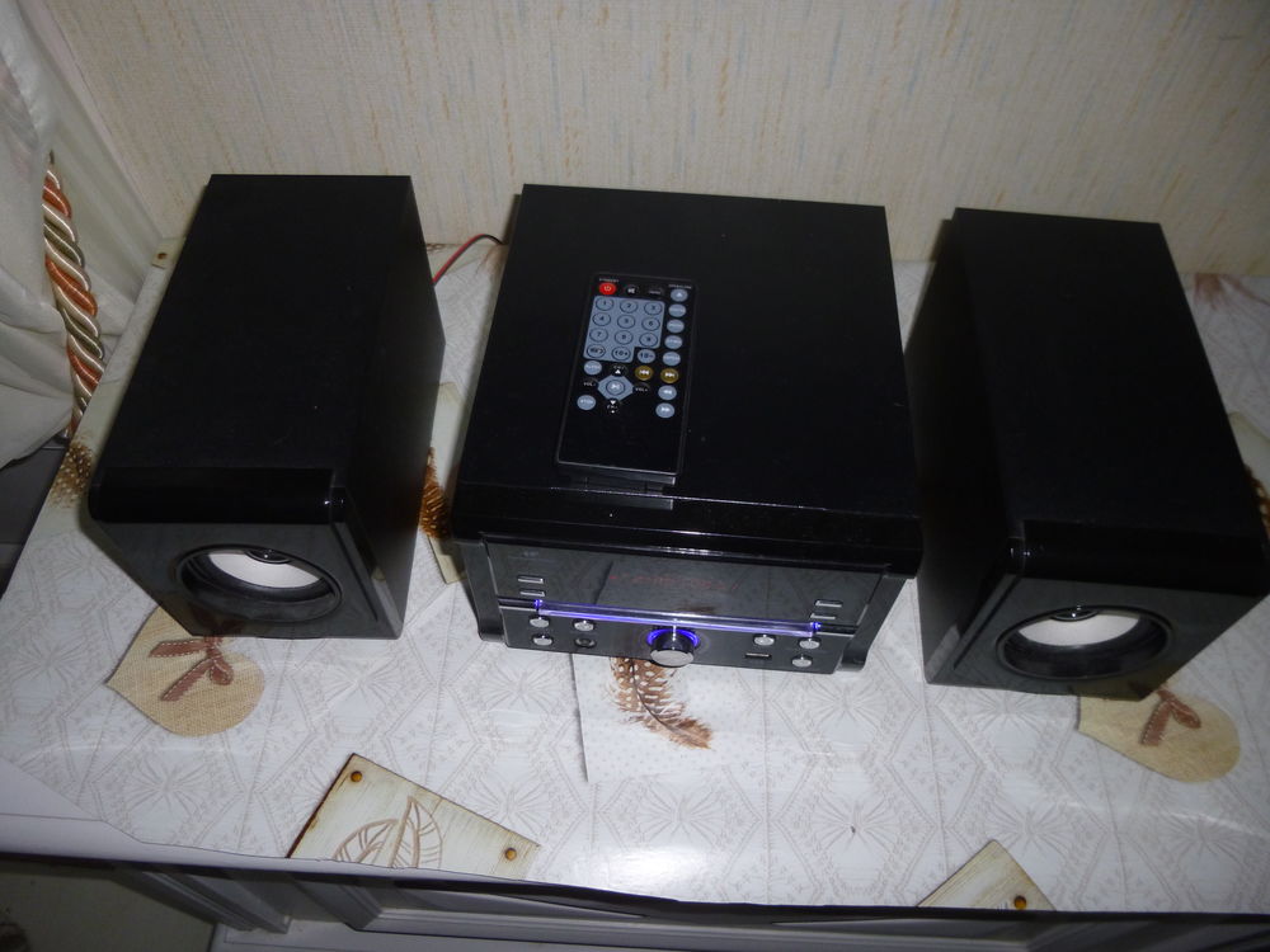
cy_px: 476
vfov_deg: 54.9
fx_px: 917
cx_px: 635
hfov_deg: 69.4
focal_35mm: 25
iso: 100
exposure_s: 1/60
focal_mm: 4.5
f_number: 3.1
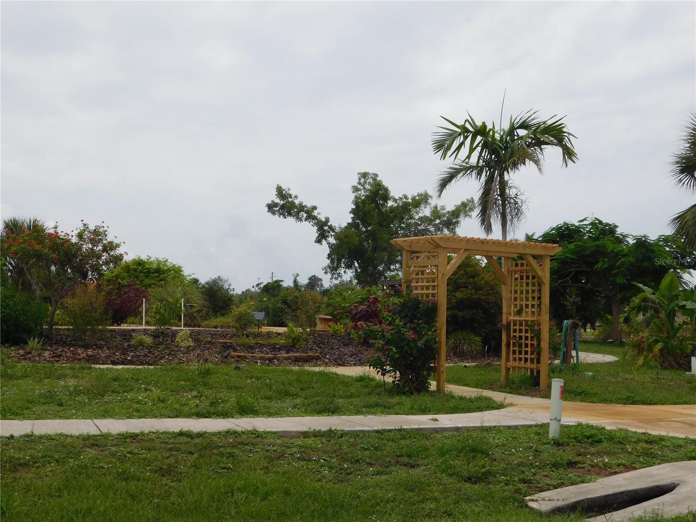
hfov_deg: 37.5
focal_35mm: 51
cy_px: 261
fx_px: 1025
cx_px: 348
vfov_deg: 28.6
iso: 125
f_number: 7.6
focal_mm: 9
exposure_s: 1/400
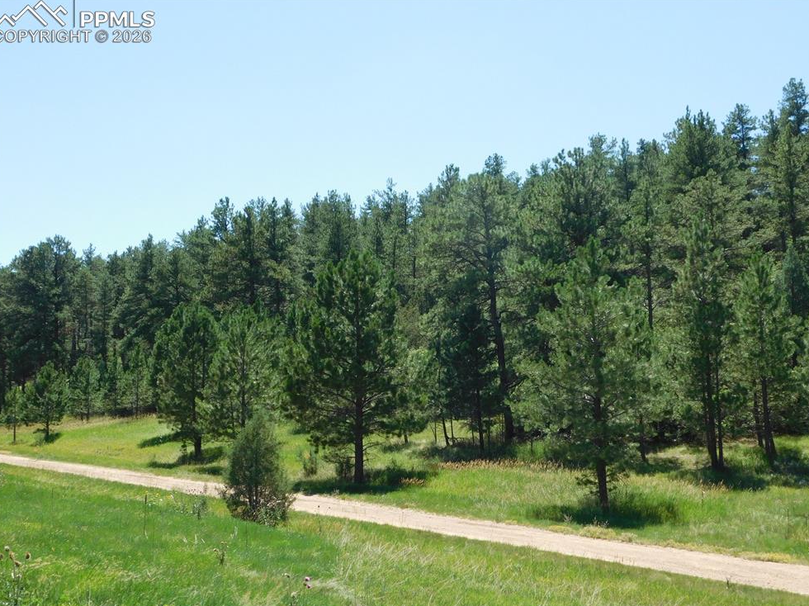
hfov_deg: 40.4
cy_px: 313
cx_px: 412
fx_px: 1098
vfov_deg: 30.9
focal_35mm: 47
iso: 125
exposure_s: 1/640
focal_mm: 8
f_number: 3.7
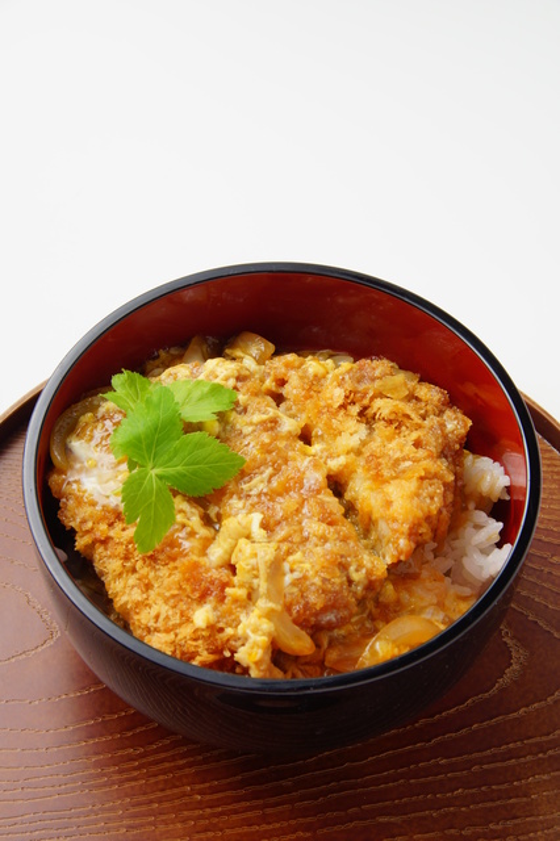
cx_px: 280
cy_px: 420
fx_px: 2628
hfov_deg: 12.2
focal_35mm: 112
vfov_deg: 18.2
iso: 100
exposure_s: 1/125
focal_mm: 75
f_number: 13
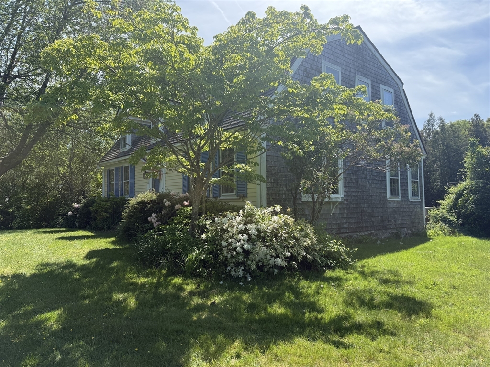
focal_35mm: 24
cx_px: 245
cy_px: 184
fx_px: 340
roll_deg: -0.5
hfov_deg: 71.6
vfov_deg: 56.8
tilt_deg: +6.2
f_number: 1.78
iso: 100
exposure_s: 1/2611
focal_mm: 6.76
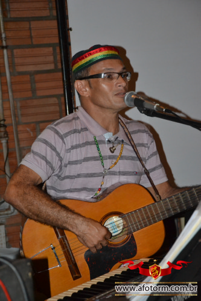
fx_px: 880
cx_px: 100
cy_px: 150
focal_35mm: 105
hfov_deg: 13.0
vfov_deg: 19.5
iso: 3200
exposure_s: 1/60
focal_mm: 70
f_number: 5.3
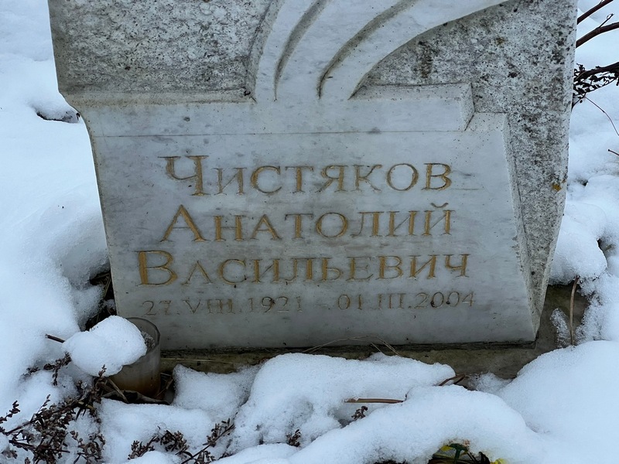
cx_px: 310
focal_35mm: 77
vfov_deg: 19.1
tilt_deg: -41.0
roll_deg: -0.3
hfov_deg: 25.3
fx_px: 1377
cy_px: 232
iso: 200
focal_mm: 9
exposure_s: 1/85
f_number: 2.8
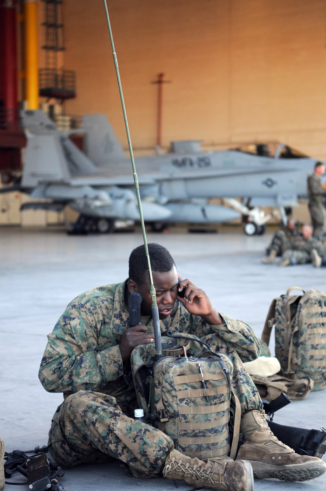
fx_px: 1123
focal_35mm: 82
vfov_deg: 24.6
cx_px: 163
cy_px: 246
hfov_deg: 16.5
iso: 640
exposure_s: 1/1250
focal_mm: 55
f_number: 2.8
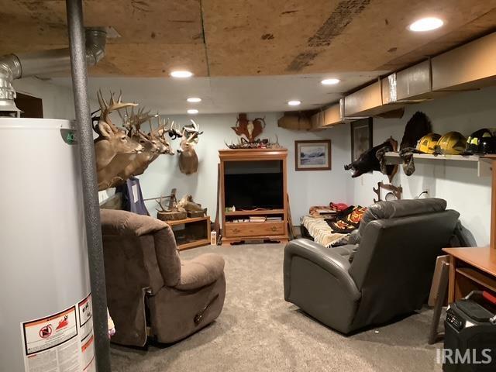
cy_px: 186
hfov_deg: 58.4
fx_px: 444
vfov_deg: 45.4
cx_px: 248
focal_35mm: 31
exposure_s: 1/30
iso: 320
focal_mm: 3.3
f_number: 2.4
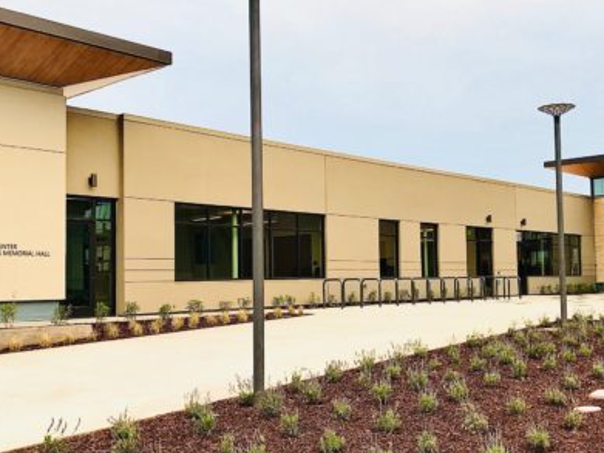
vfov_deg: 33.6
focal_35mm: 43
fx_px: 750
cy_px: 244
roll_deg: +0.6
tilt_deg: +3.1
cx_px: 341
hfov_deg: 43.8
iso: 20
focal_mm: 3.99
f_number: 1.8
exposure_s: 1/188
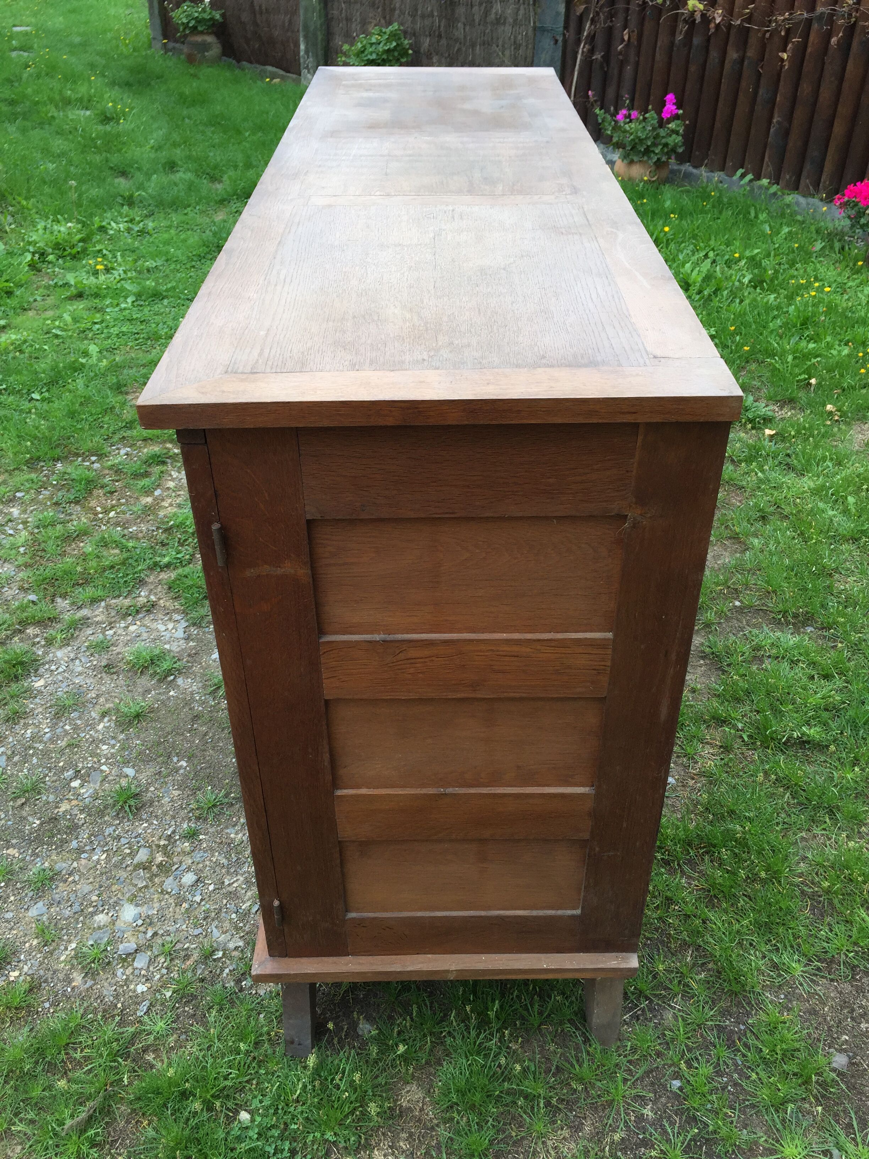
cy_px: 580
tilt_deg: -36.3
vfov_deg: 61.7
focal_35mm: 29
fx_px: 971
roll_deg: +0.0
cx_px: 434
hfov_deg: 48.2
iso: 32
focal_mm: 4.15
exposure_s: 1/255
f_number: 2.2
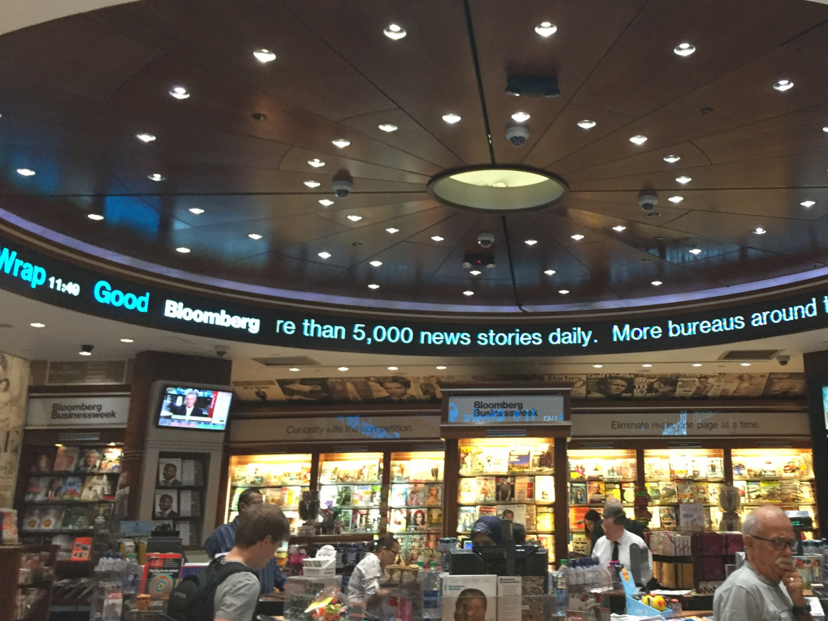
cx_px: 542
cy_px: 239
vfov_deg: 37.5
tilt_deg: +17.4
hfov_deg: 48.3
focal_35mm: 38
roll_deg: -0.6
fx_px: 909
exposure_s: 1/30
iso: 125
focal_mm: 4.15
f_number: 2.2
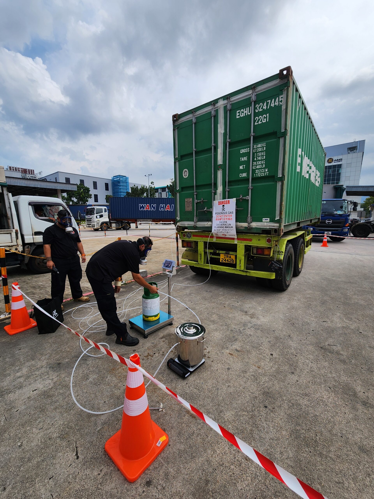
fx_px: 187
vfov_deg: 106.2
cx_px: 187
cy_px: 250
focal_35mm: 13
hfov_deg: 89.9
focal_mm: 2.2
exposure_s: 1/2271
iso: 50
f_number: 2.2
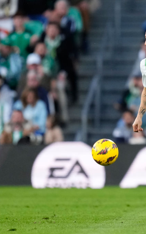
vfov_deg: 3.4
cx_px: 155
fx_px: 3909
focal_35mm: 614
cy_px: 117
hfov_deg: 2.1
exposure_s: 1/2000
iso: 1600
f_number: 2.8
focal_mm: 400
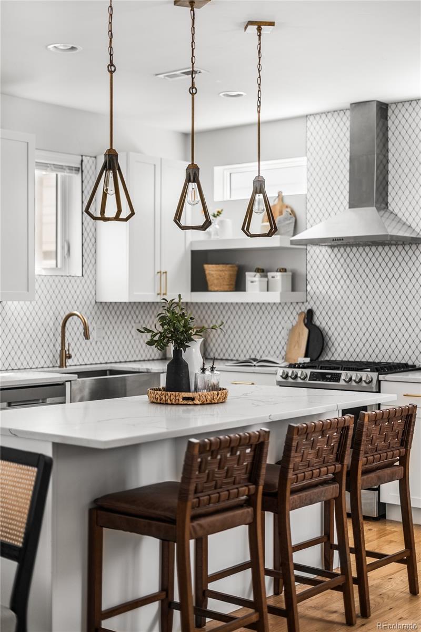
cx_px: 210
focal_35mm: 50
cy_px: 316
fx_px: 877
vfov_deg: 39.6
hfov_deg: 27.0
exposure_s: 1/30
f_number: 1.8
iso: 200
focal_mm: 50
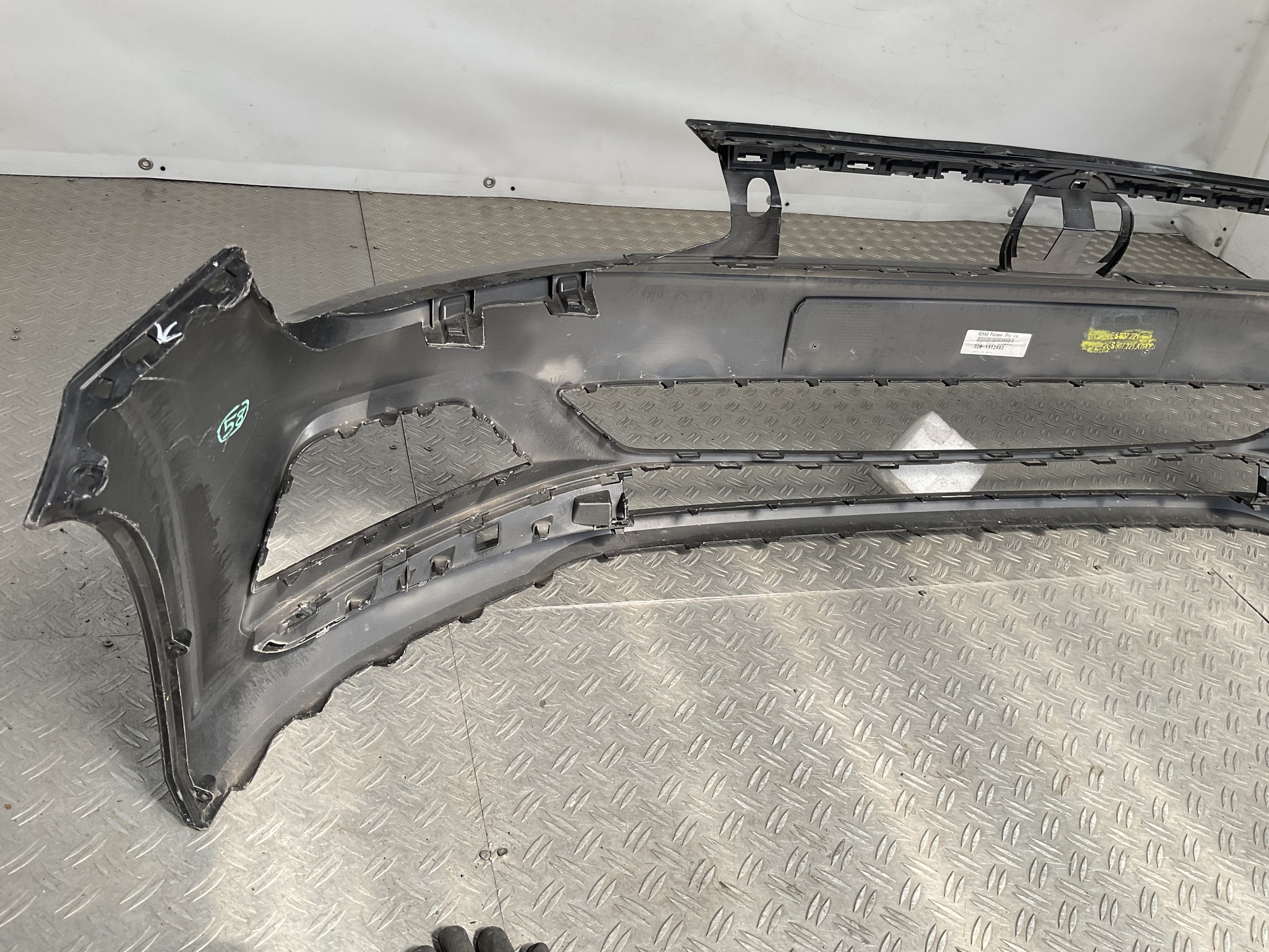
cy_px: 476
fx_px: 1063
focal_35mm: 29
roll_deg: -13.6
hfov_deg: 61.7
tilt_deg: -34.2
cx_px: 634
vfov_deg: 48.2
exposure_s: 1/442
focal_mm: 3
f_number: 1.8
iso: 16
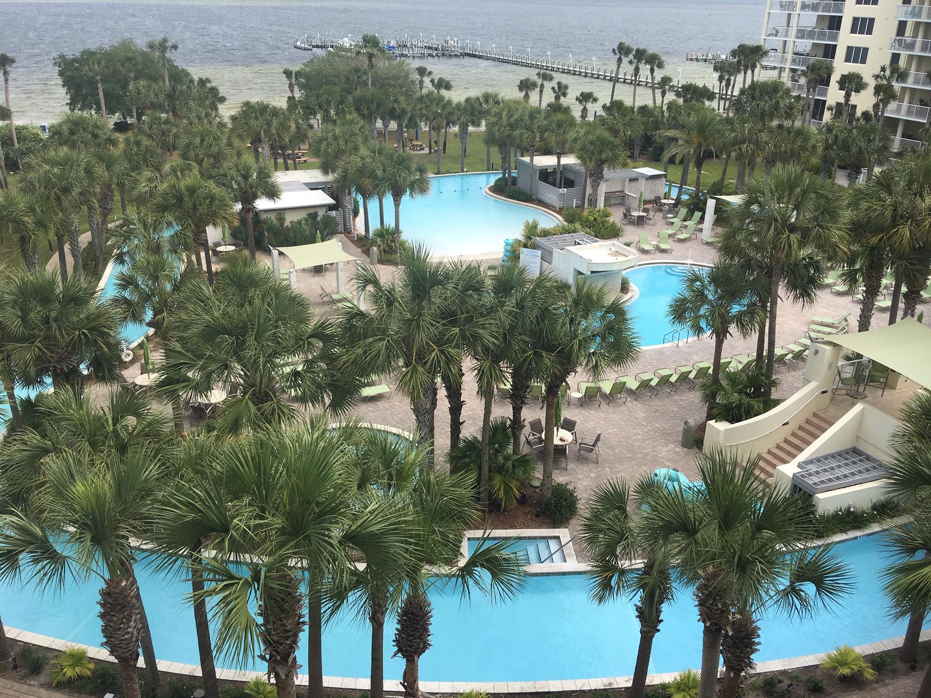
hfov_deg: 61.7
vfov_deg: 48.2
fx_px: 780
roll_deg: -1.2
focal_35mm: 29
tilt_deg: -24.3
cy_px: 349
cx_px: 466
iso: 25
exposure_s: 1/874
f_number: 2.2
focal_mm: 4.15
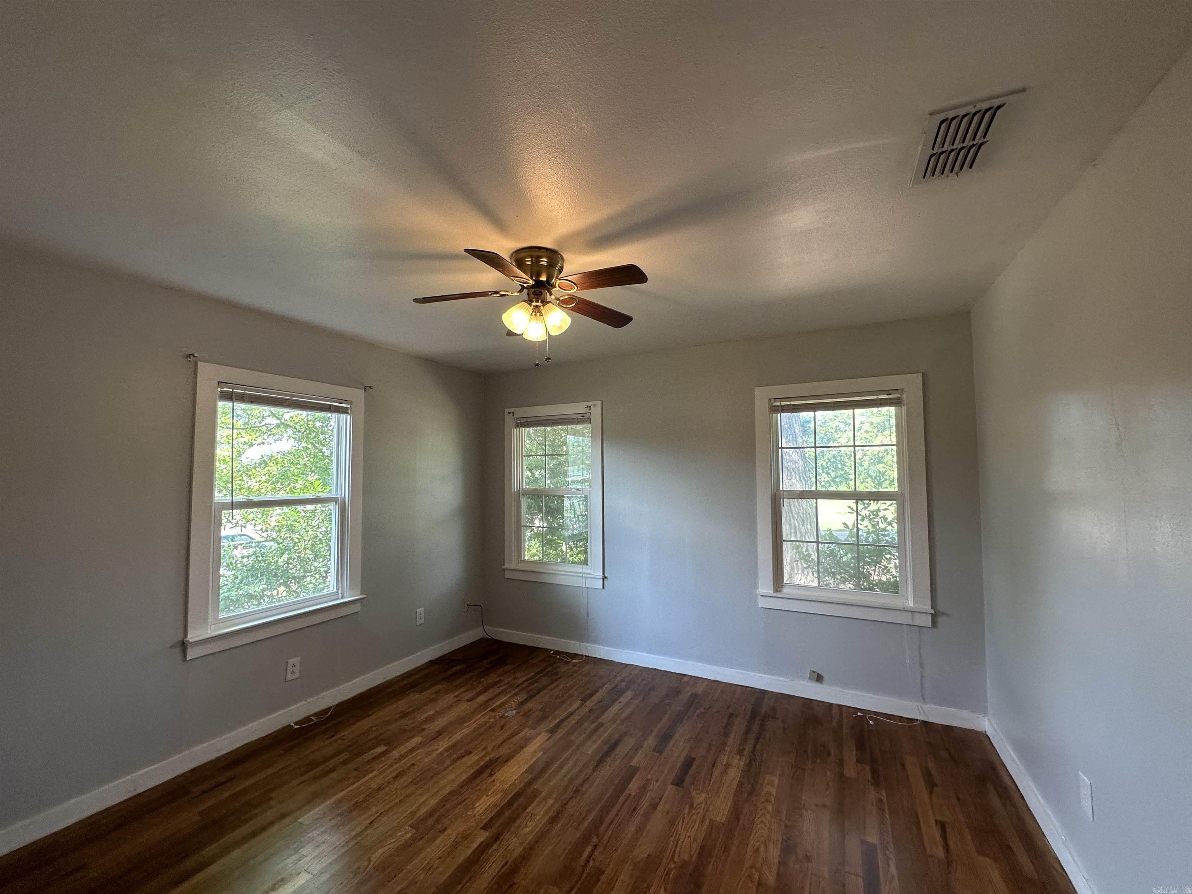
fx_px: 482
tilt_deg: +2.3
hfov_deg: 102.1
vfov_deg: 85.7
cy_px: 447
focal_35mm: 14
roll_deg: +0.5
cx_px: 596
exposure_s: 1/120
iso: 160
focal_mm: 2.22
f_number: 2.2
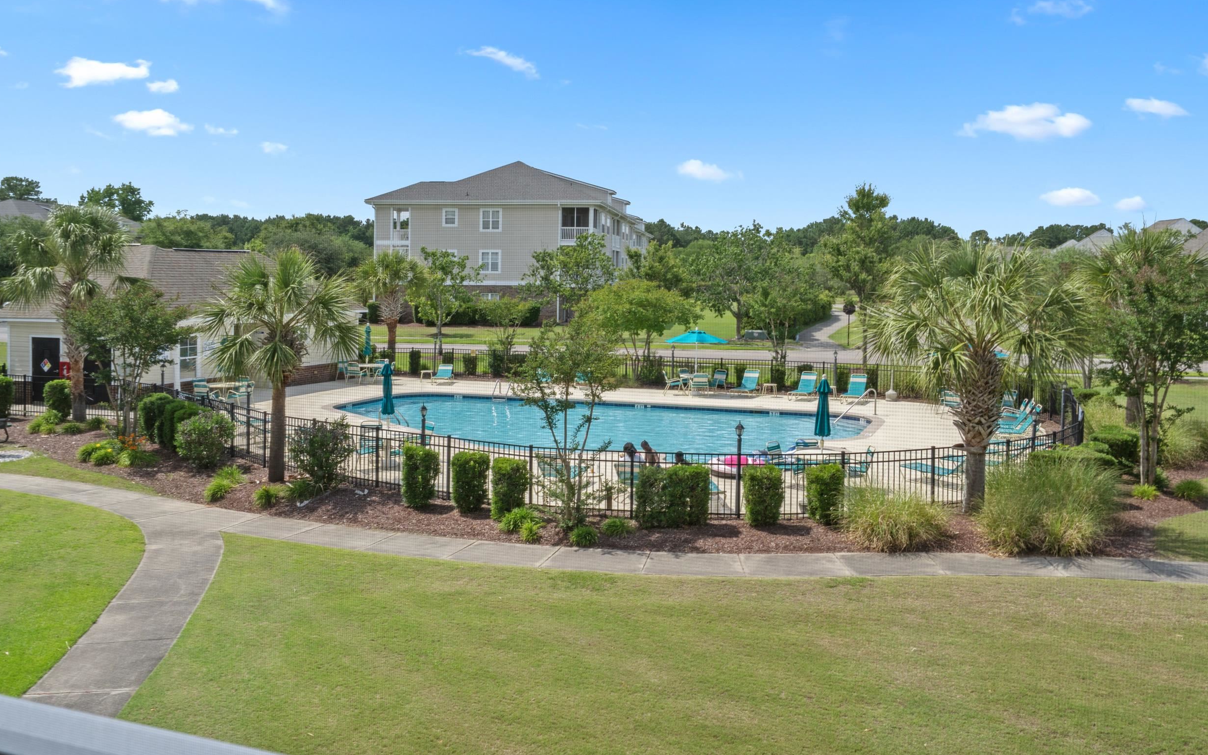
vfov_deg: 40.6
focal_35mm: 31
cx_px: 597
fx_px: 1021
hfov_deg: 61.2
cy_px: 405
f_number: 8
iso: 250
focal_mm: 30
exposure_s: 1/250
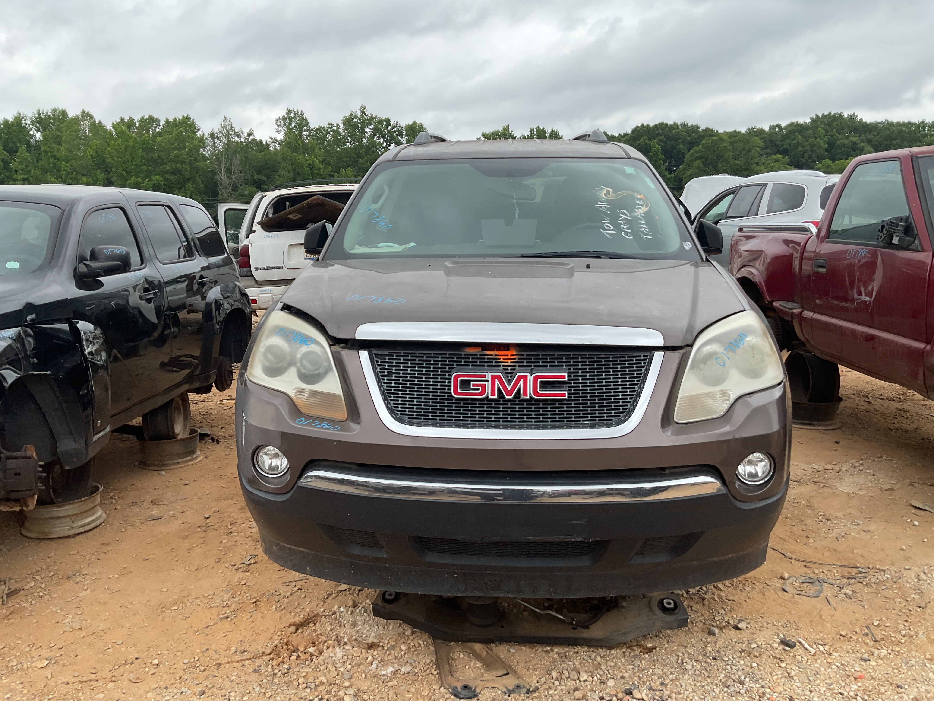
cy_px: 350
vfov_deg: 48.2
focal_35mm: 29
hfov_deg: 61.7
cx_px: 467
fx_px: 782
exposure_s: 1/613
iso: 16
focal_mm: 3
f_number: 1.8
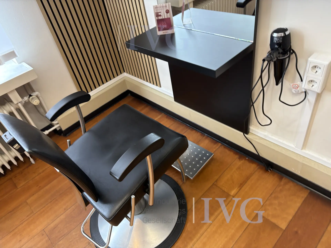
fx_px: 249
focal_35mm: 26
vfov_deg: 53.1
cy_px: 124
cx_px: 166
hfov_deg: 67.3
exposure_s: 1/50
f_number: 1.6
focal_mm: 5.96
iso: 80
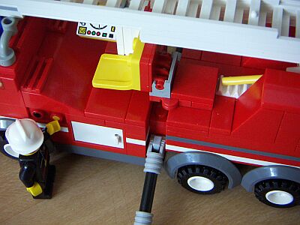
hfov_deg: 30.7
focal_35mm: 63
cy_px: 112
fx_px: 546
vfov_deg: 23.3
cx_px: 150
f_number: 3.2
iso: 200
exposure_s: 1/25
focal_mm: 8.3
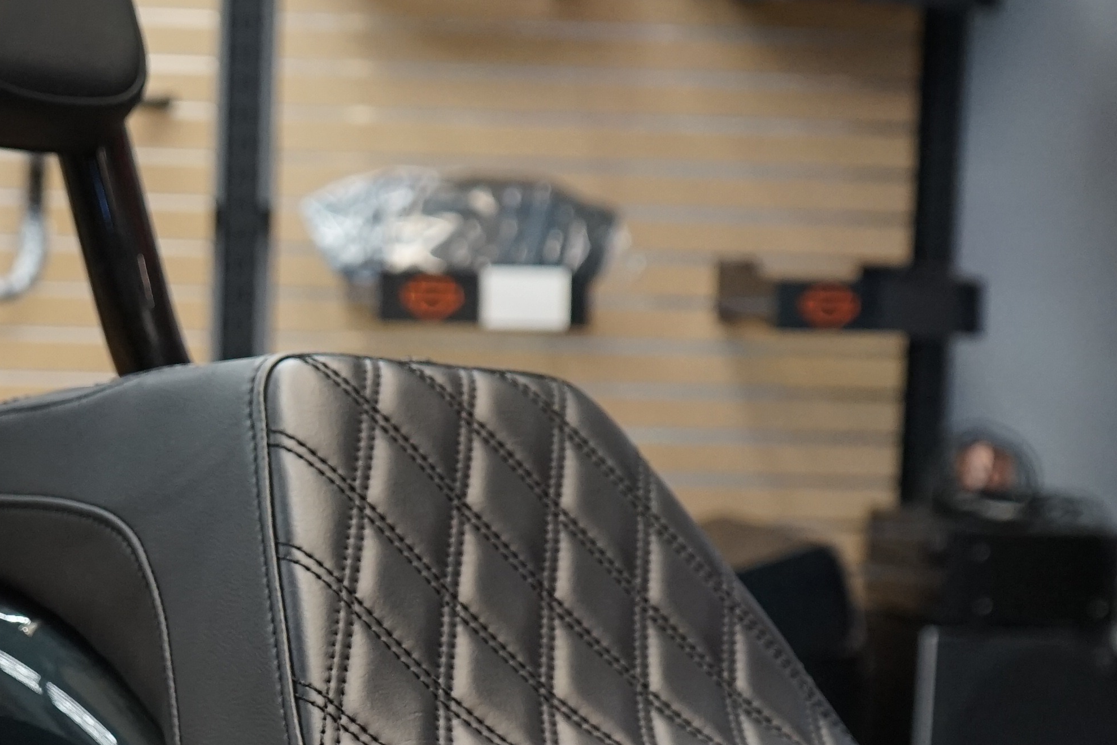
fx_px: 2730
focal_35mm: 88
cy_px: 588
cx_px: 179
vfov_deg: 15.4
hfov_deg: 22.7
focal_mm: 29
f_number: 4
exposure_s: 1/160
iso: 1600
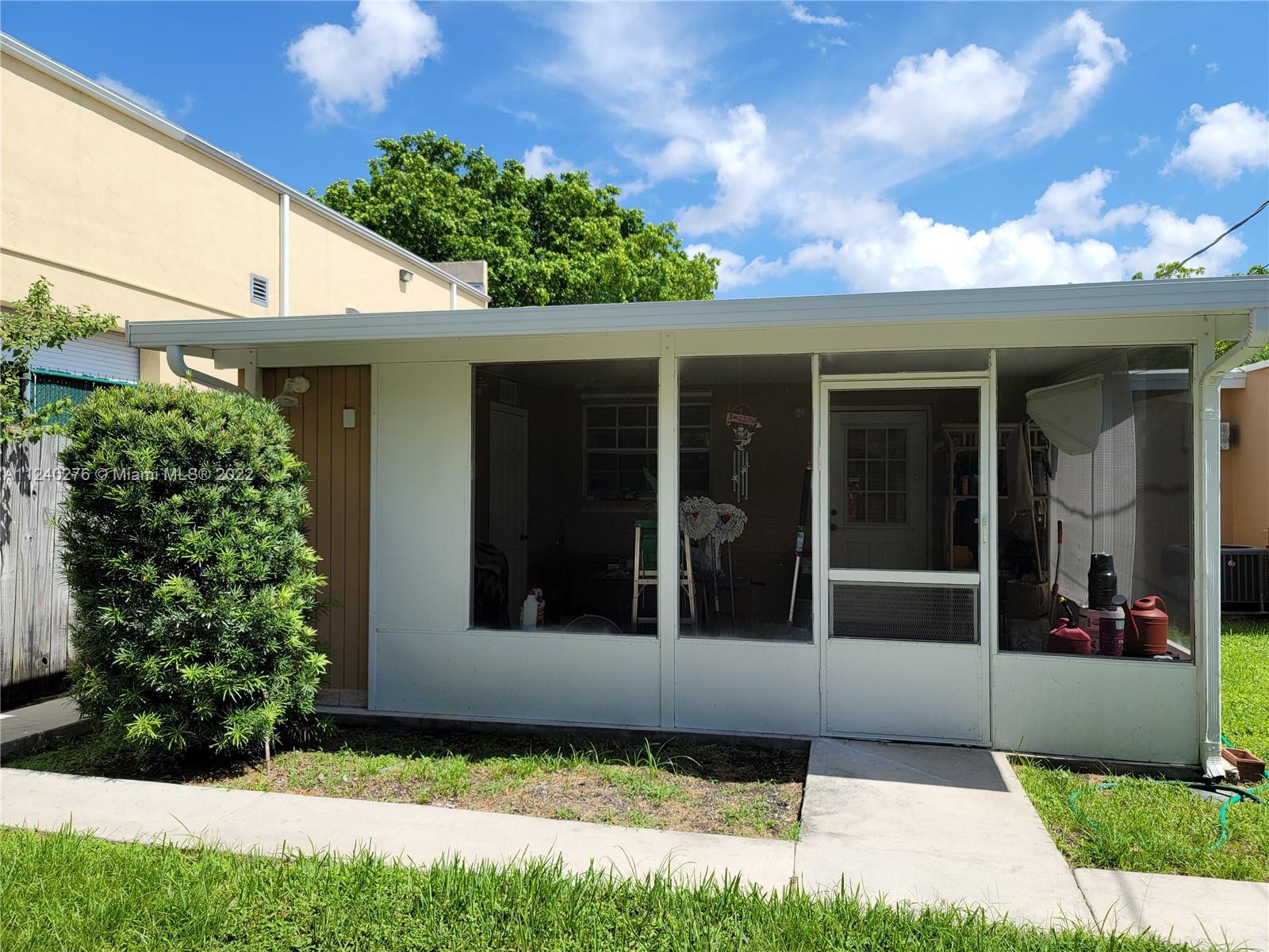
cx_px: 634
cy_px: 476
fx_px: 916
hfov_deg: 69.4
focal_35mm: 25
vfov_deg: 54.9
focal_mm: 7
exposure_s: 1/902
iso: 20
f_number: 1.8
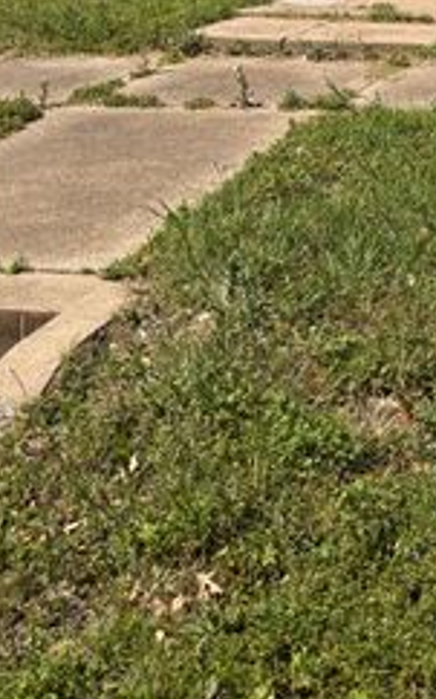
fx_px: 1332
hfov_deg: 17.5
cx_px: 551
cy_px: -103
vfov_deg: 26.6
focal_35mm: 70
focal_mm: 6.76
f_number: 1.78
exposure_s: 1/4405
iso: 80
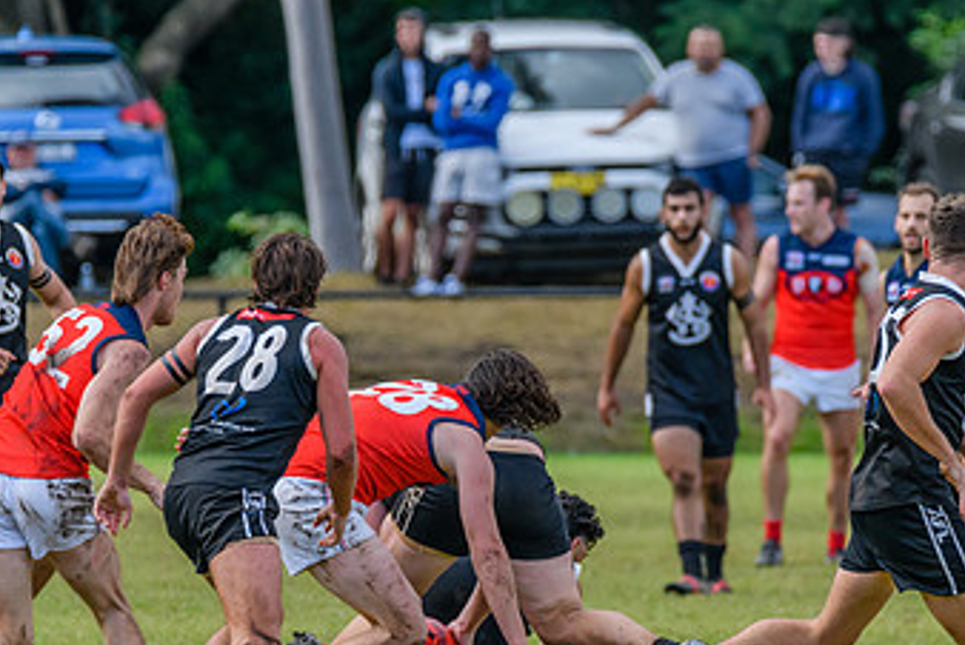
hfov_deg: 2.3
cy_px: 513
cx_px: 514
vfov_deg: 1.5
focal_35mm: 897
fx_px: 24065
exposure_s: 1/2000
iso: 1800
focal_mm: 450
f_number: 6
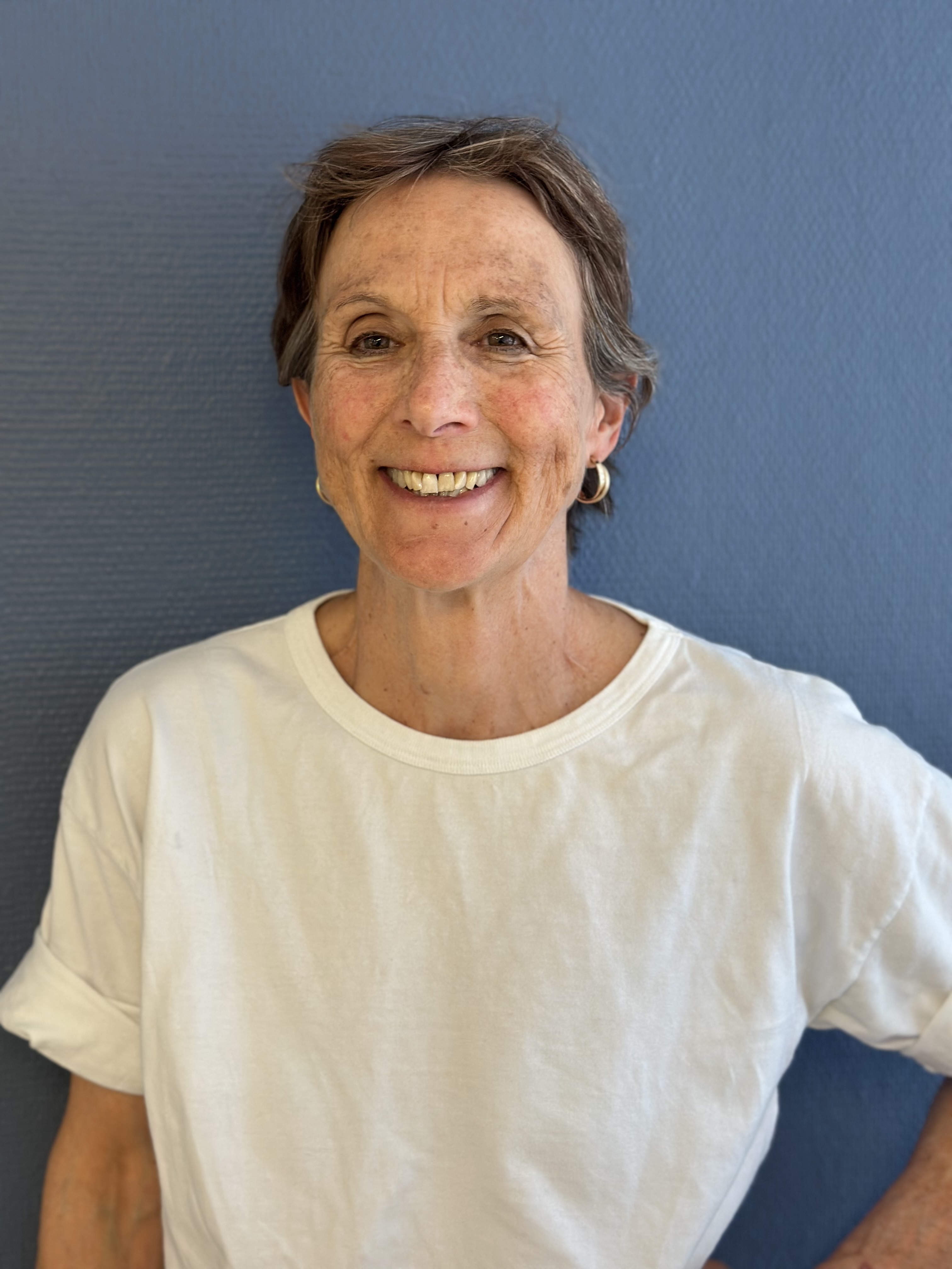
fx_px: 1760
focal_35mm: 48
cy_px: 634
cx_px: 476
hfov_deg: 30.3
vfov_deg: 39.7
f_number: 1.78
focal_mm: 6.86
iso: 200
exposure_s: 1/50
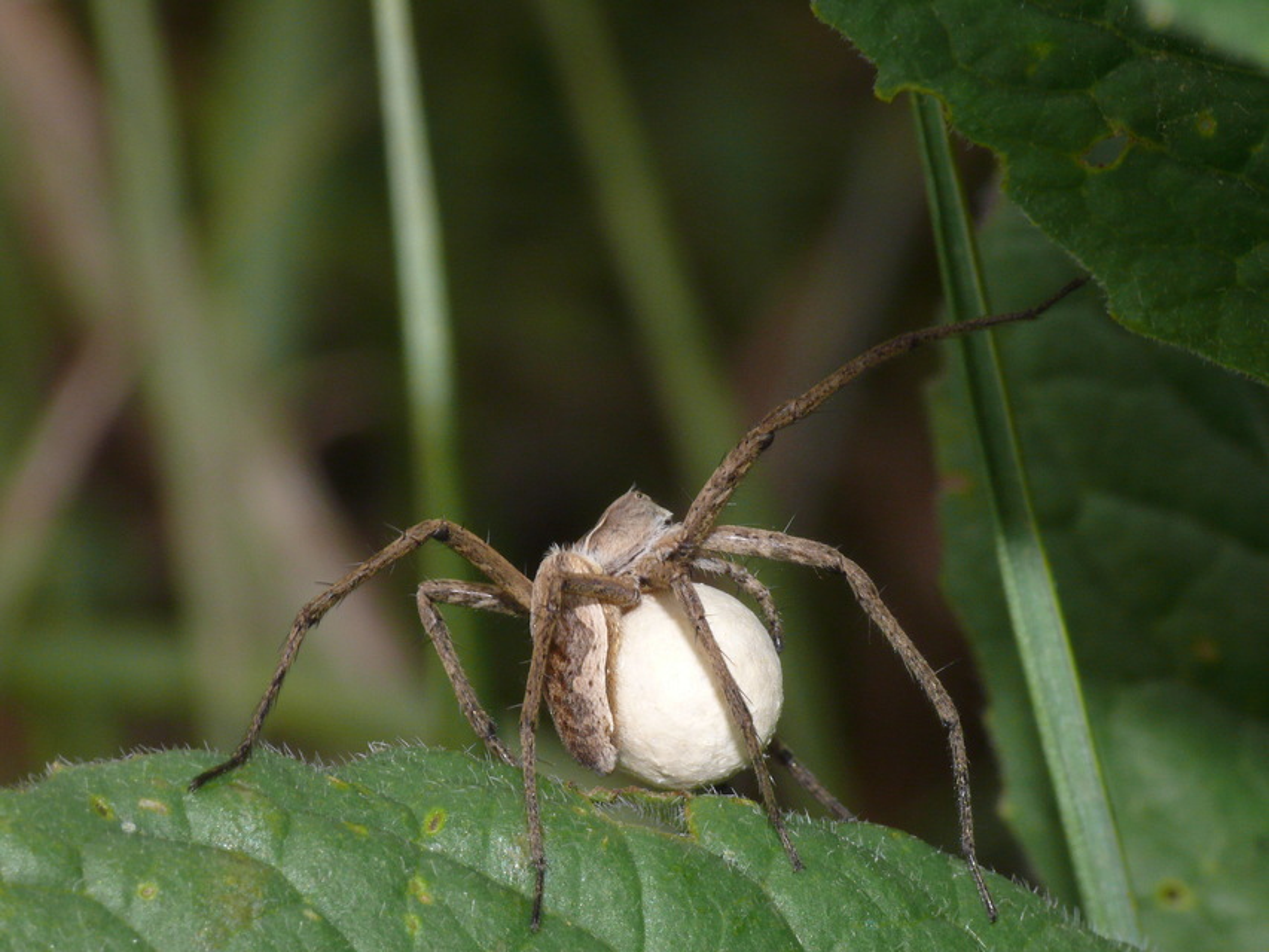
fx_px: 6453
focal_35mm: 176
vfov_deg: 8.4
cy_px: 476
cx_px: 634
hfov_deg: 11.2
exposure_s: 1/200
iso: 200
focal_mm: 37.2
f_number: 11
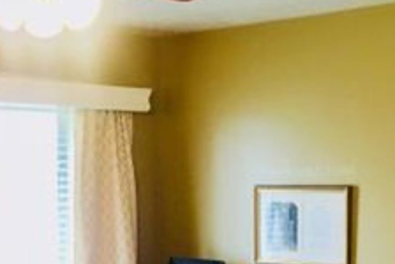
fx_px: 945
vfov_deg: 15.6
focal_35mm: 86
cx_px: 62
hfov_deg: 23.2
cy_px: 271
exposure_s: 1/30
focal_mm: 4.15
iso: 80
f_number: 2.2
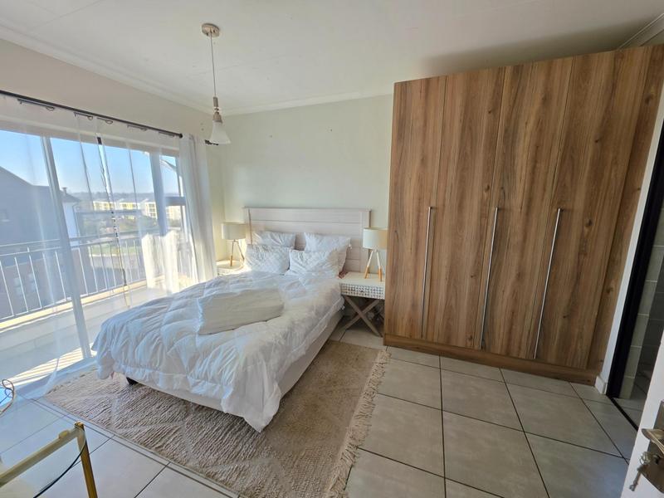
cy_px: 249
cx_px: 332
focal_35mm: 13
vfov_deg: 89.9
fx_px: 249
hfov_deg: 106.2
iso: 20
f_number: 1.9
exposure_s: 1/100
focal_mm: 2.2
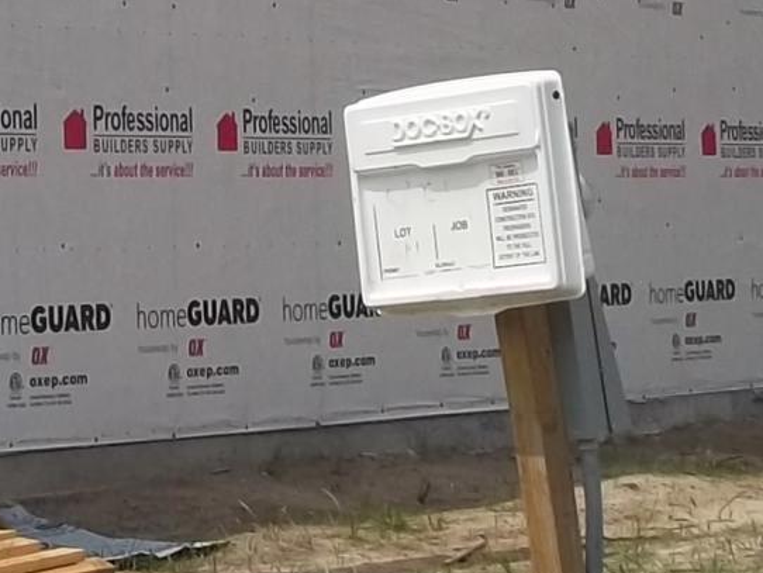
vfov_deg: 8.3
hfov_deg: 11.0
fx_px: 3903
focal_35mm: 177
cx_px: -163
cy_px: -153
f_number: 8.8
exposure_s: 1/250
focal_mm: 5.7
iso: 64
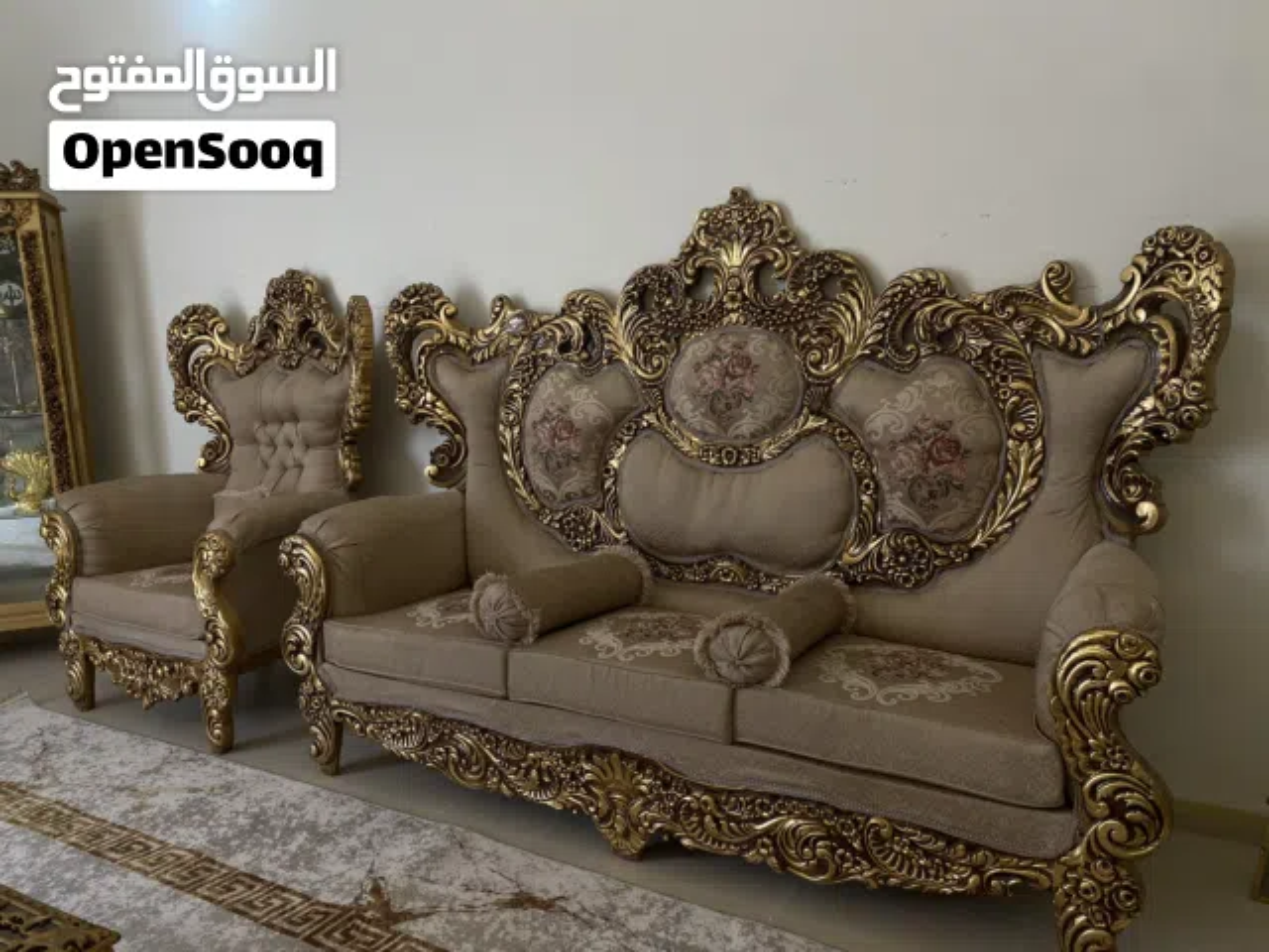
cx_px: 634
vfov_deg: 53.1
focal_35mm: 26
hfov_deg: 67.3
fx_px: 953
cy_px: 476
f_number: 1.8
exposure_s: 1/101
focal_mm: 4.25
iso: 64
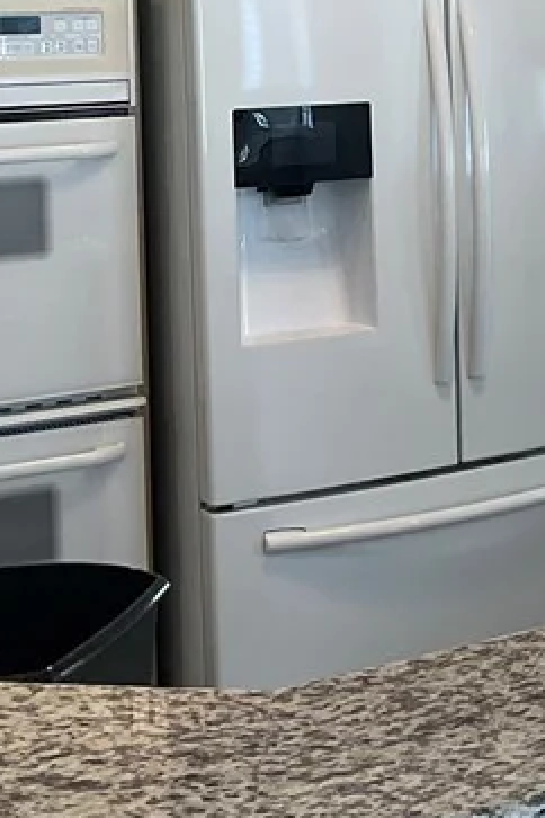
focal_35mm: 85
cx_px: 883
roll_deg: +0.8
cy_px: 54
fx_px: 1930
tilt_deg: -2.5
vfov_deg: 23.2
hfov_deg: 14.7
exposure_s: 1/60
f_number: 1.8
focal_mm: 3
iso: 32
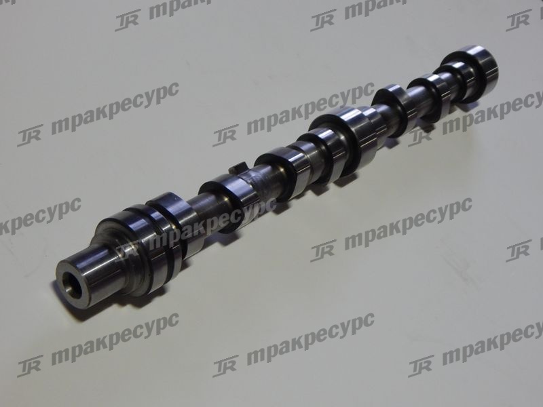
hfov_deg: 35.5
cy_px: 204
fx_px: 847
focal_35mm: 54
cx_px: 272
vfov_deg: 27.0
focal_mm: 9.7
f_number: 3.8
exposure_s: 1/30
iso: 360
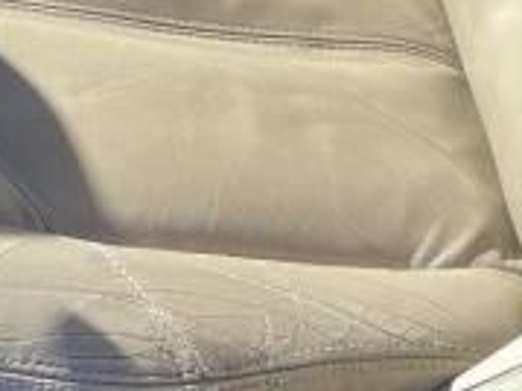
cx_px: -155
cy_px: -271
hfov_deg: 16.6
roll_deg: +2.2
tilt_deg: -31.9
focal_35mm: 112
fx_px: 1688
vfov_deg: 12.3
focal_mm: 5.1
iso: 32
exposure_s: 1/696
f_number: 1.6
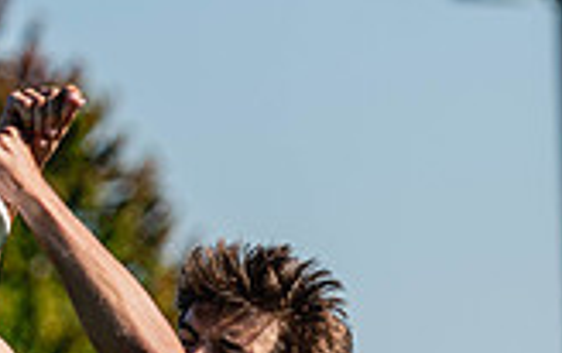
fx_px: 9264
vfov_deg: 2.2
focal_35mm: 604
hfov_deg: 3.5
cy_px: 331
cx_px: -41
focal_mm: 112
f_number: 3.2
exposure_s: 1/2000
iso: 100
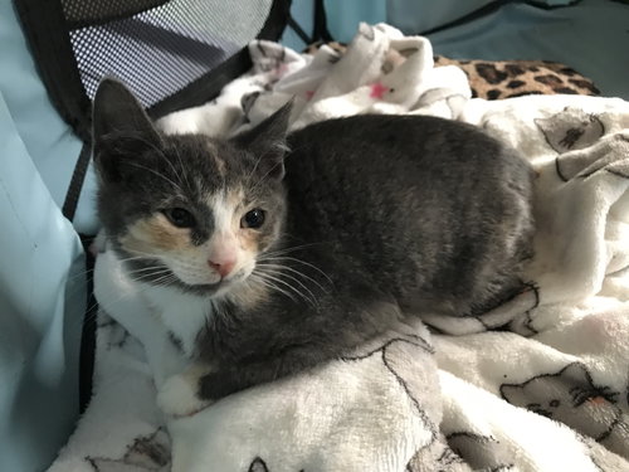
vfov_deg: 49.7
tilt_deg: -42.4
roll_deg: +4.1
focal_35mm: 28
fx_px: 509
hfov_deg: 63.4
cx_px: 314
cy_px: 236
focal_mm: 3.99
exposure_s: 1/9
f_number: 1.8
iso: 100
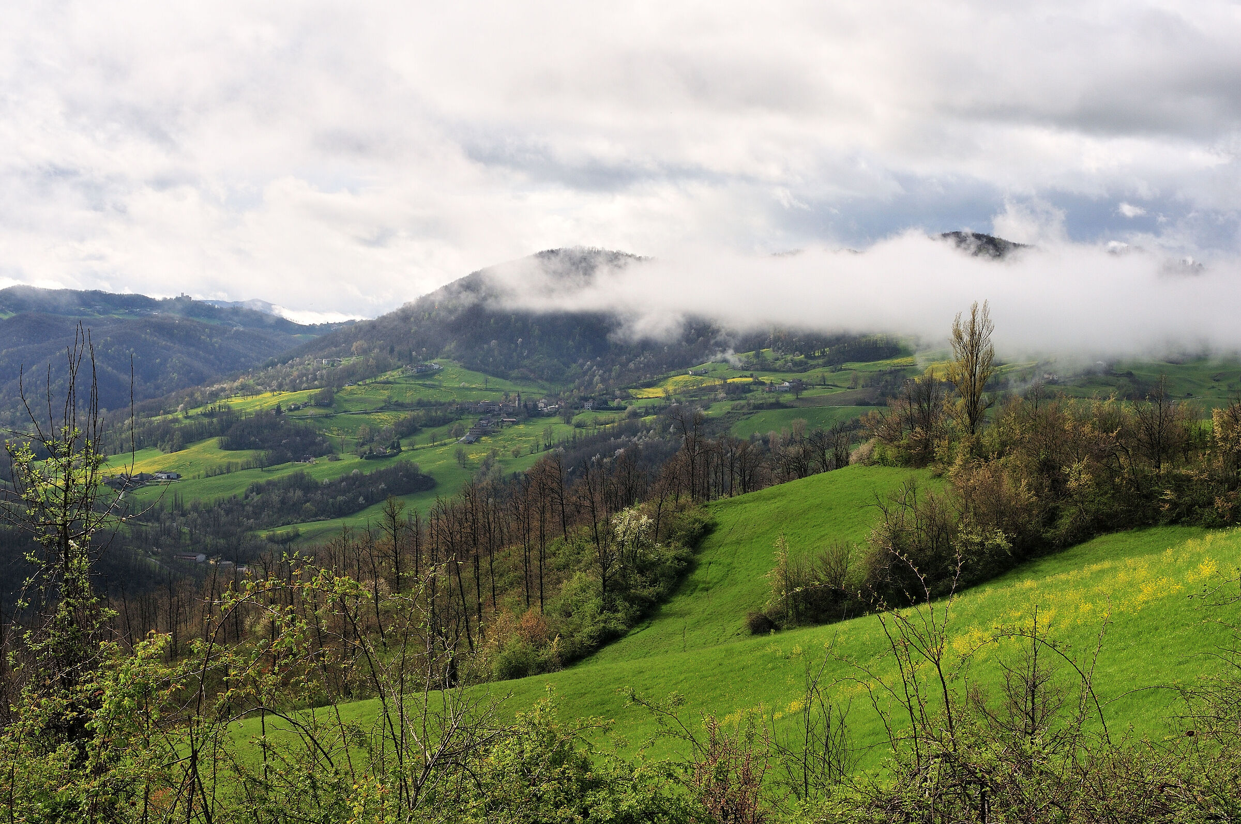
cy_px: 412
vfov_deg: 25.7
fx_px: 1808
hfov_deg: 37.9
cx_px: 620
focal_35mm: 52
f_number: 16
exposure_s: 1/200
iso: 200
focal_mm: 35
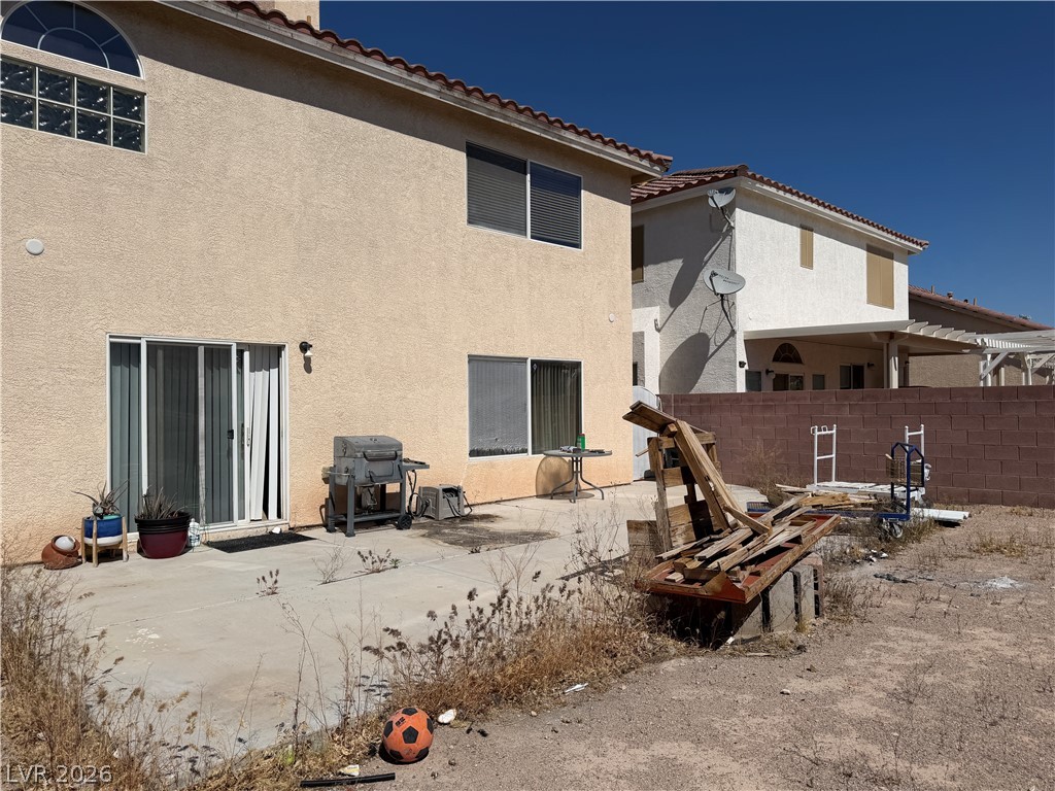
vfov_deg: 56.8
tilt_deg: +0.0
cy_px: 396
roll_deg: +0.4
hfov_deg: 71.6
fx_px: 731
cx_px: 528
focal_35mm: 24
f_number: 1.78
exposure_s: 1/17544
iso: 80
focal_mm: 6.76
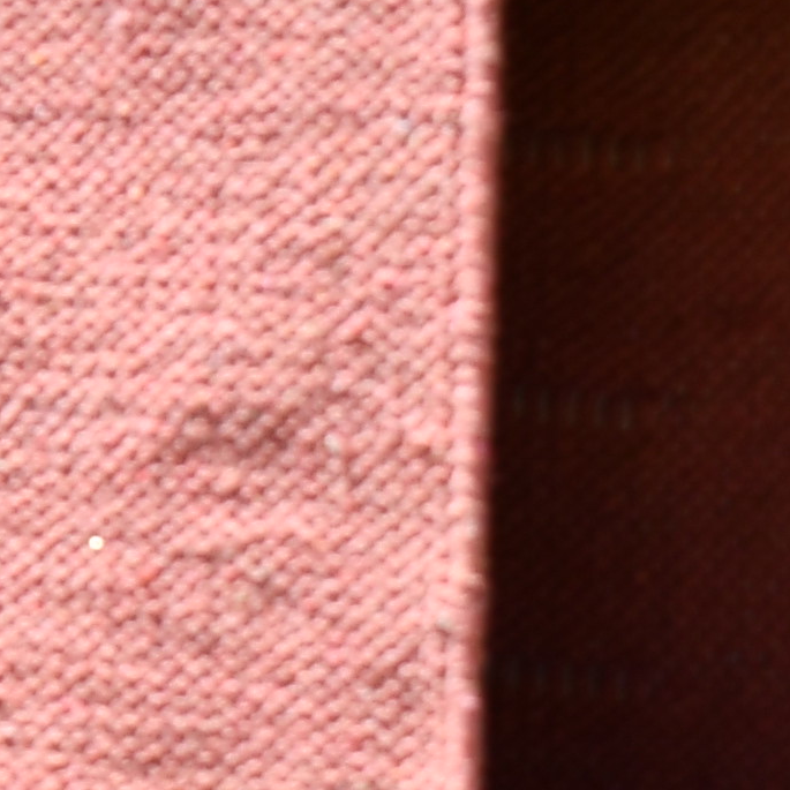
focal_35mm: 311
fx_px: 8030
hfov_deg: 5.1
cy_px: -216
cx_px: -2143
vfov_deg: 5.6
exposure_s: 1/250
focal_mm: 30
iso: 100
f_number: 8
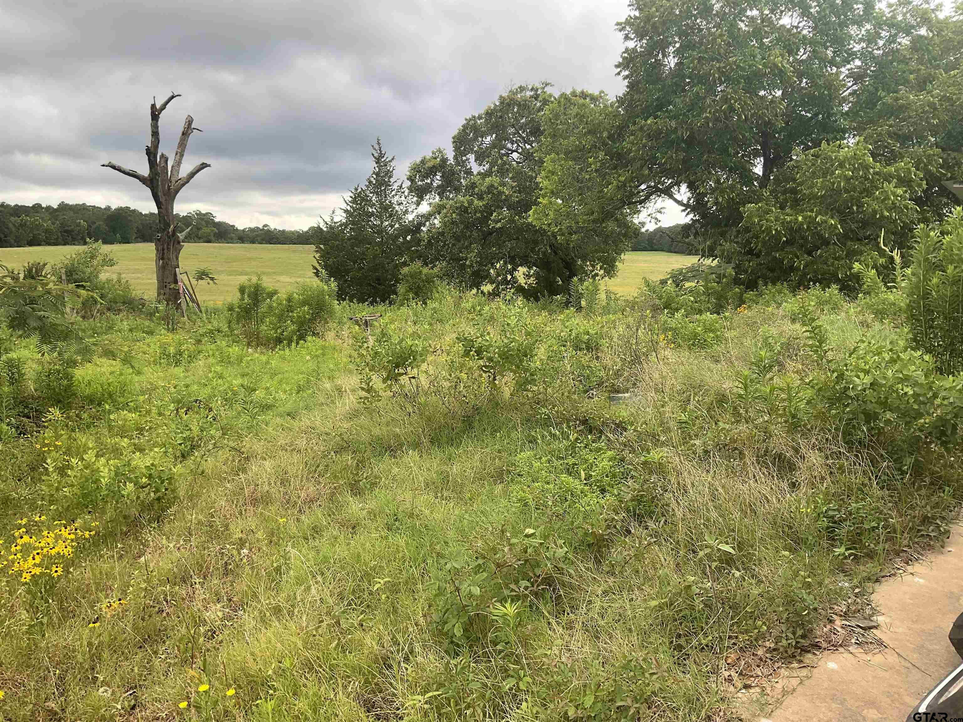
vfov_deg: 48.2
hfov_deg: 61.7
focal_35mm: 29
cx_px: 482
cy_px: 361
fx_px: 807
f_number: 1.8
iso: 25
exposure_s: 1/264
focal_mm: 3
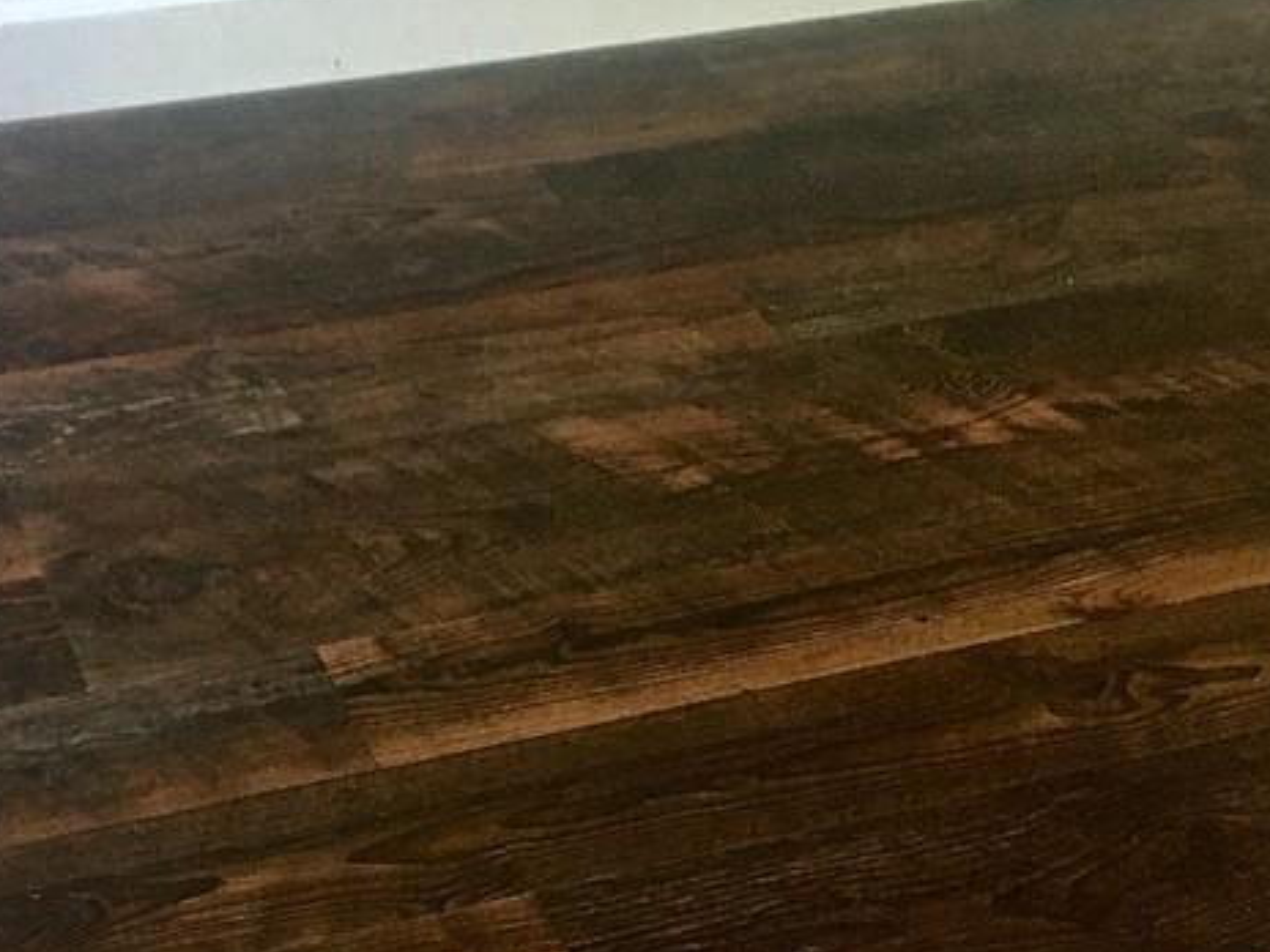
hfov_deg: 30.0
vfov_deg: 22.6
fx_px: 2348
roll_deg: -0.2
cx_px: 419
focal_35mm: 64
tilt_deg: -39.9
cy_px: 769
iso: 200
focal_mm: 4.15
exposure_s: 1/30
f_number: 2.2
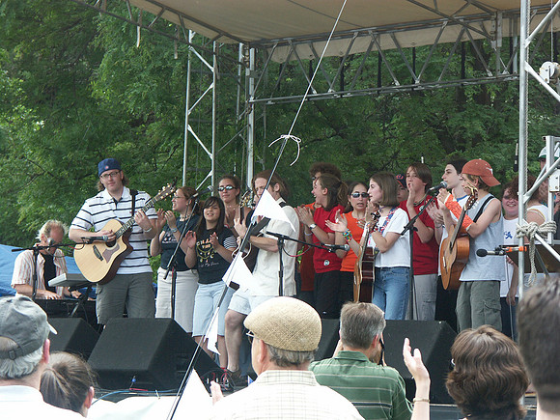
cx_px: 280
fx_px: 2378
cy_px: 210
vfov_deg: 10.1
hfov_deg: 13.4
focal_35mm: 147
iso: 100
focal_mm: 37.29
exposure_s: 1/320
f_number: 4.5
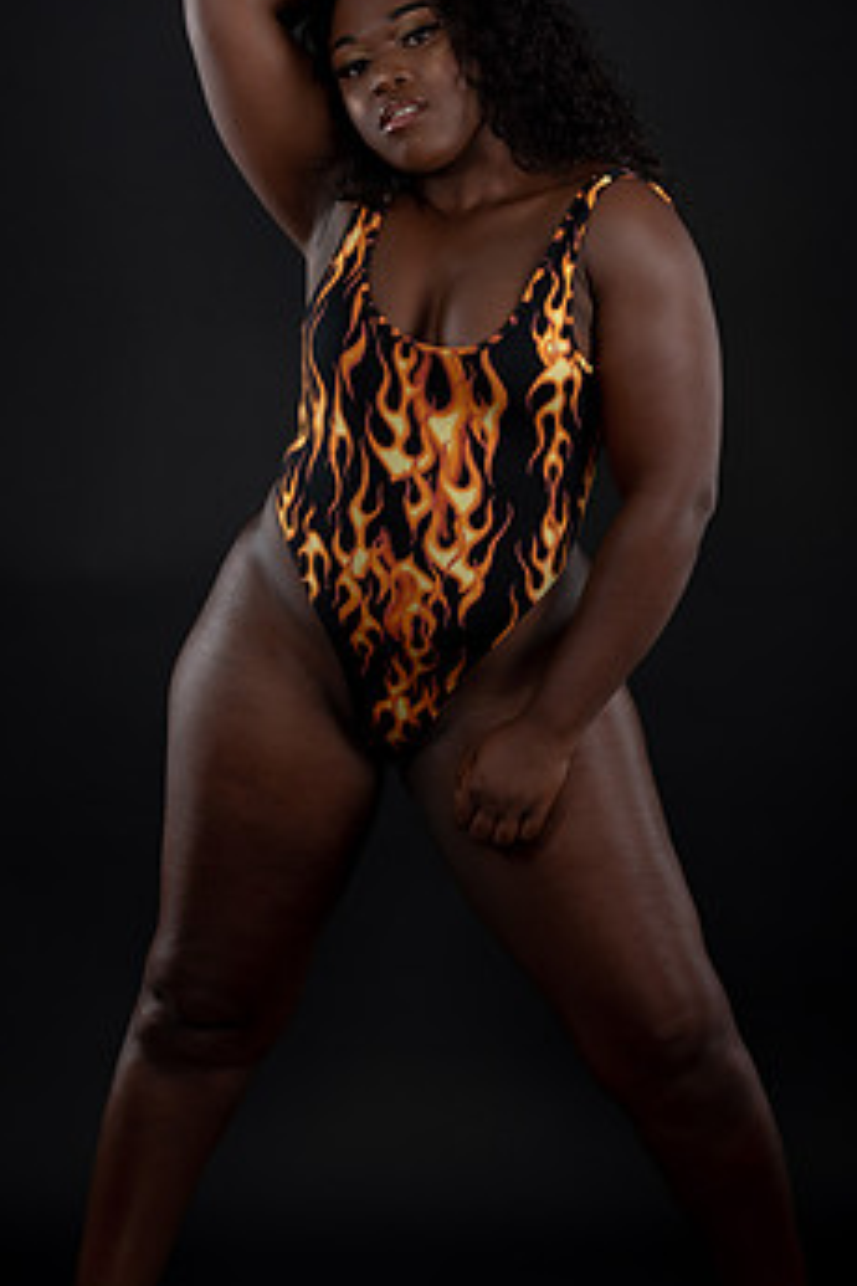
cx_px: 388
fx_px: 4427
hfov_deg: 11.1
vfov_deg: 16.5
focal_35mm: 124
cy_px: 690
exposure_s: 1/1000
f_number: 2.8
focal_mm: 95
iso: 100
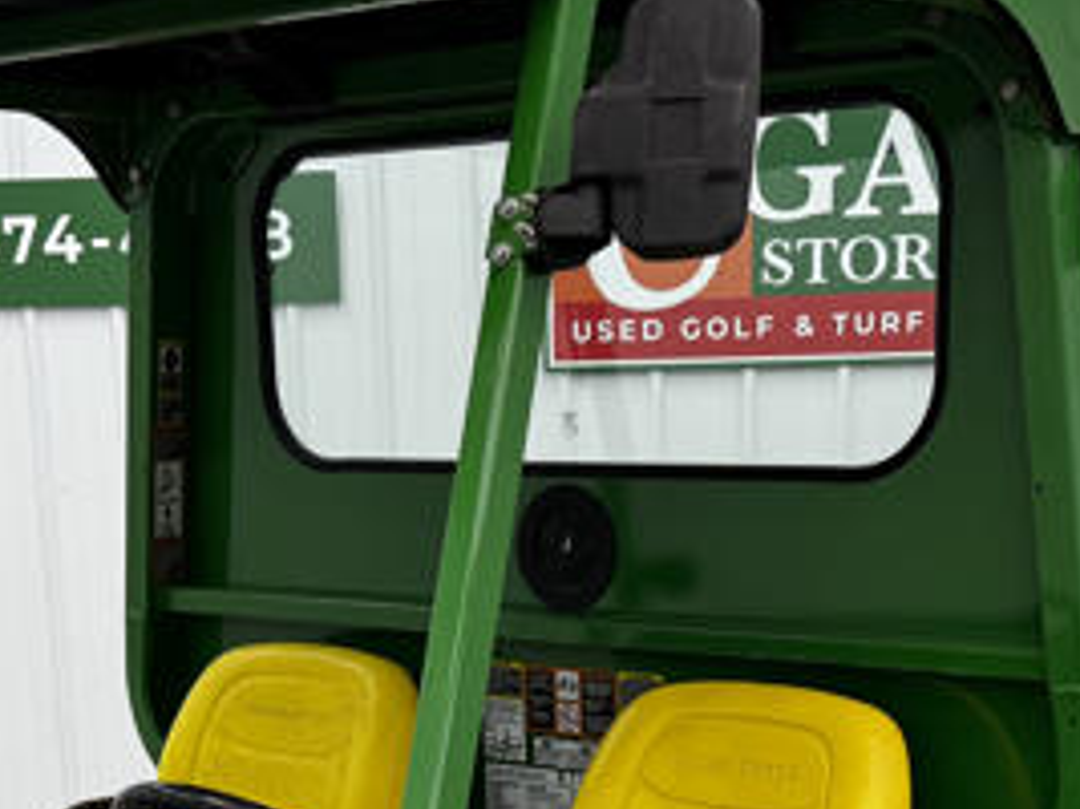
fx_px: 2245
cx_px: 546
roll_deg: +0.7
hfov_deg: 27.0
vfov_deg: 19.4
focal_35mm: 72
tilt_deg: -15.7
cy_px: 942
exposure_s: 1/120
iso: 80
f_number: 1.78
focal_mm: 6.76
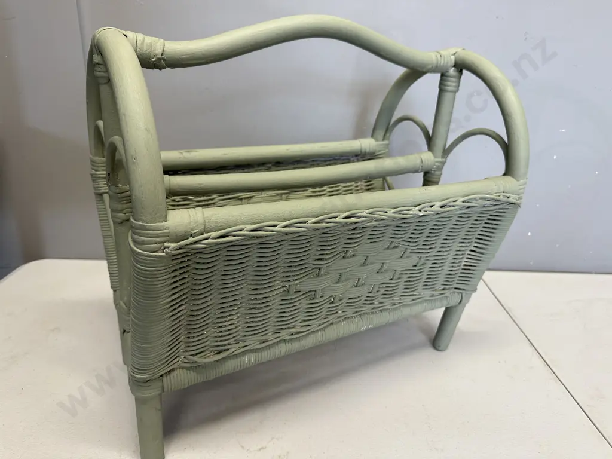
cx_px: 306
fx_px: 424
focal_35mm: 24
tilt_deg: -20.0
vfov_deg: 56.8
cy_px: 230
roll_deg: -1.4
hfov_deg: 71.6
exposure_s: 1/100
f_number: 1.78
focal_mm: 6.86
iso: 125
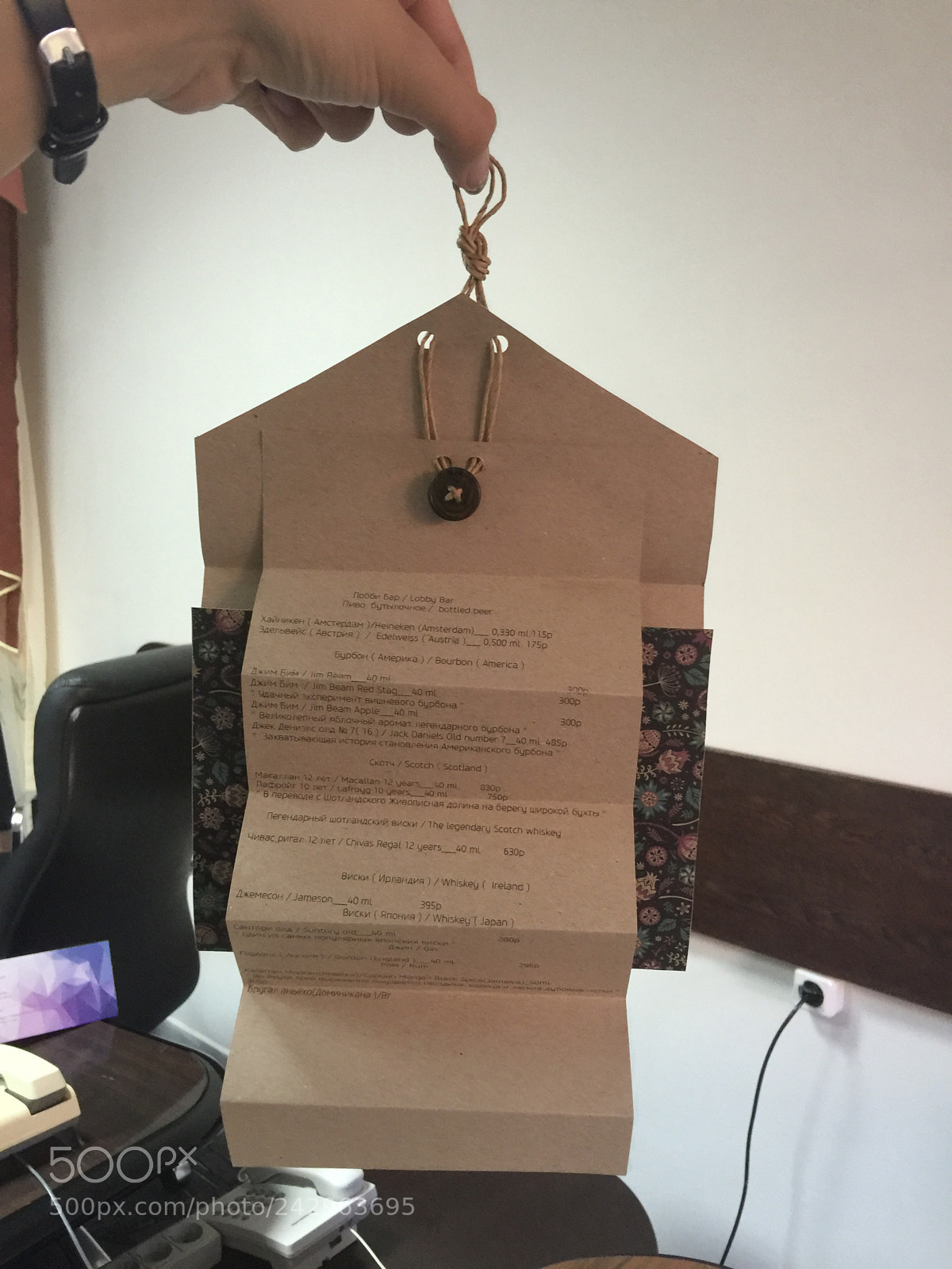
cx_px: 476
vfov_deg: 61.7
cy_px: 634
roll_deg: -2.0
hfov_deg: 48.2
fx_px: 1063
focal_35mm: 29
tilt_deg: -7.8
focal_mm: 4.15
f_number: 2.2
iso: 100
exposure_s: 1/17
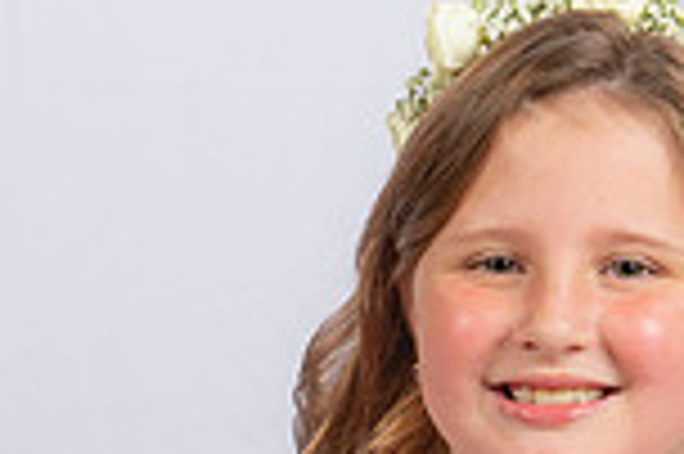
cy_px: 755
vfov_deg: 6.1
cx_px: -99
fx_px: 4213
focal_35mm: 222
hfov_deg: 9.2
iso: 320
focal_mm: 58
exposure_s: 1/200
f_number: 8
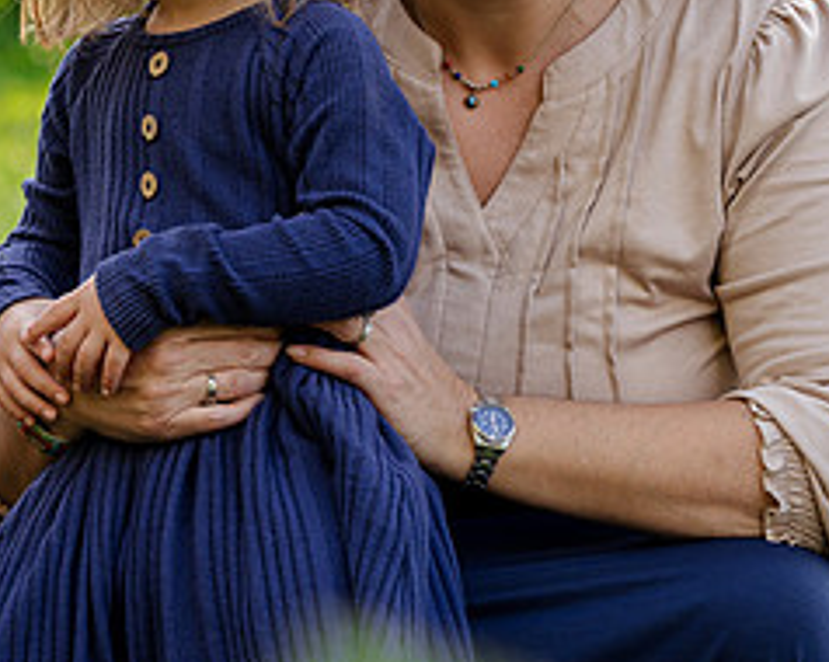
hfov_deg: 6.4
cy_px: 51
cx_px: -91
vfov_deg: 5.1
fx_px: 7404
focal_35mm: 302
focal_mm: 132
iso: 640
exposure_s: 1/200
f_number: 5.6
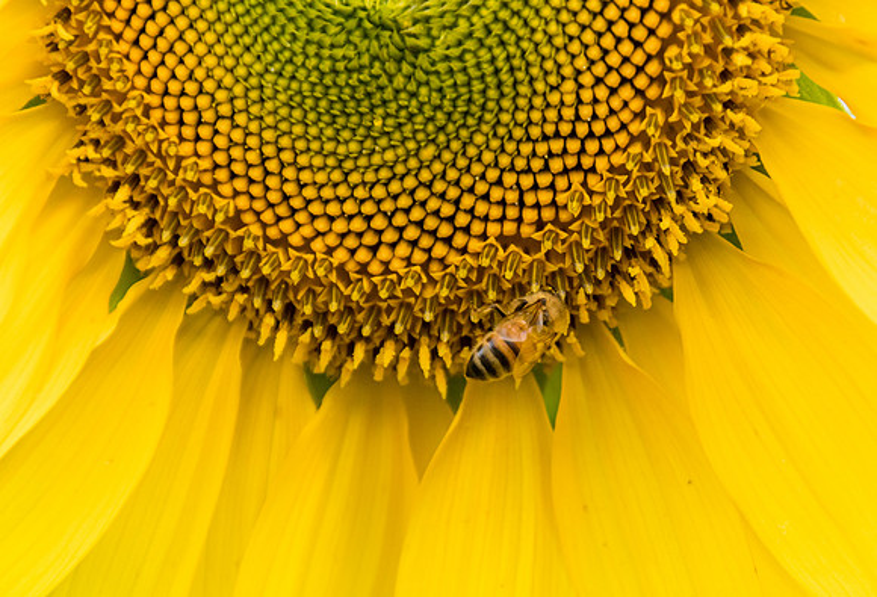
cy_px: 340
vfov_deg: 2.0
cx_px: 510
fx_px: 17002
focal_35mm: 693
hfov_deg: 3.0
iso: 800
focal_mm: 400
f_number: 6.3
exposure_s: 1/200
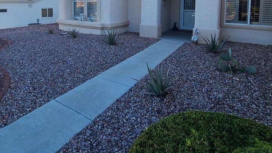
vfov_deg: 46.3
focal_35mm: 22
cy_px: 14
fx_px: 159
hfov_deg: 80.4
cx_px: 111
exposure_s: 1/580
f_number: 2.2
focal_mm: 2.2
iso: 50
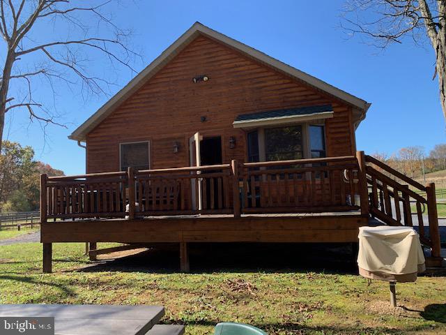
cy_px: 168
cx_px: 223
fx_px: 335
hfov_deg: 67.3
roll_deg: +2.0
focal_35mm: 26
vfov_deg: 53.1
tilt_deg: +5.2
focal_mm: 4.25
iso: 25
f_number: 1.8
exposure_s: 1/664
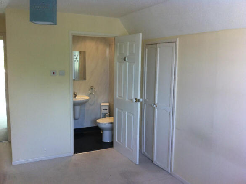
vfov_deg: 40.6
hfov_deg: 52.7
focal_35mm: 35
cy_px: 92
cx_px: 123
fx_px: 248
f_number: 2.8
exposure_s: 1/30
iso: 80
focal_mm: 3.85
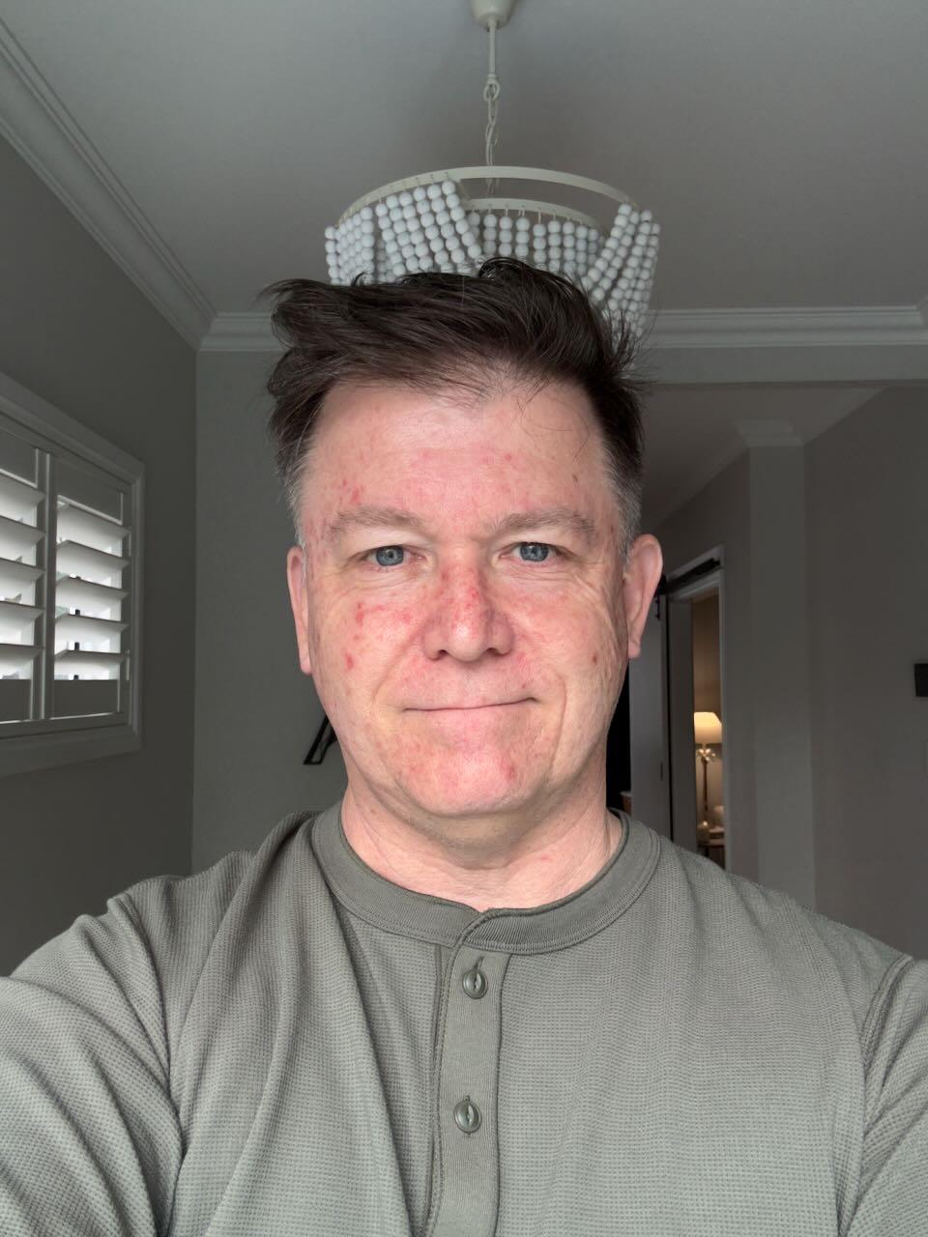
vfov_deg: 60.0
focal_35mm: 30
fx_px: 1072
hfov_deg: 46.8
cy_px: 618
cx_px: 464
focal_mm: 2.69
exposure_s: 1/122
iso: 64
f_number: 1.9
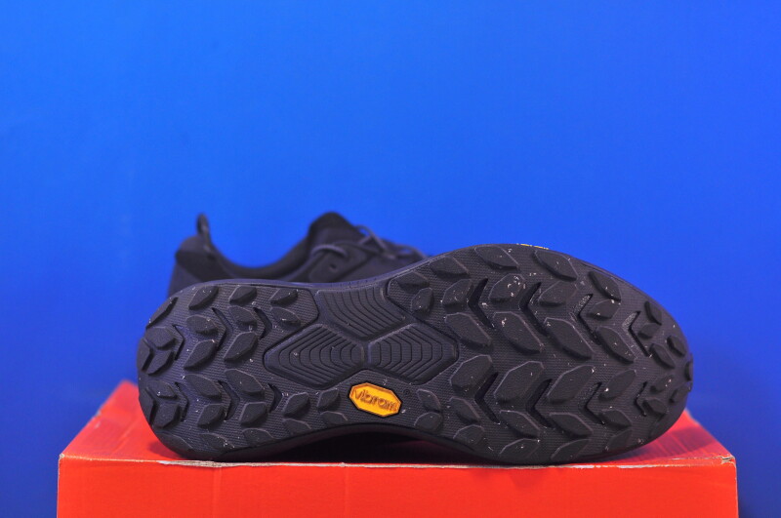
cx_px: 390
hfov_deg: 27.0
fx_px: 1625
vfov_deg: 18.1
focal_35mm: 75
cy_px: 259
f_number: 2.5
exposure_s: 1/320
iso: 250
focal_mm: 50
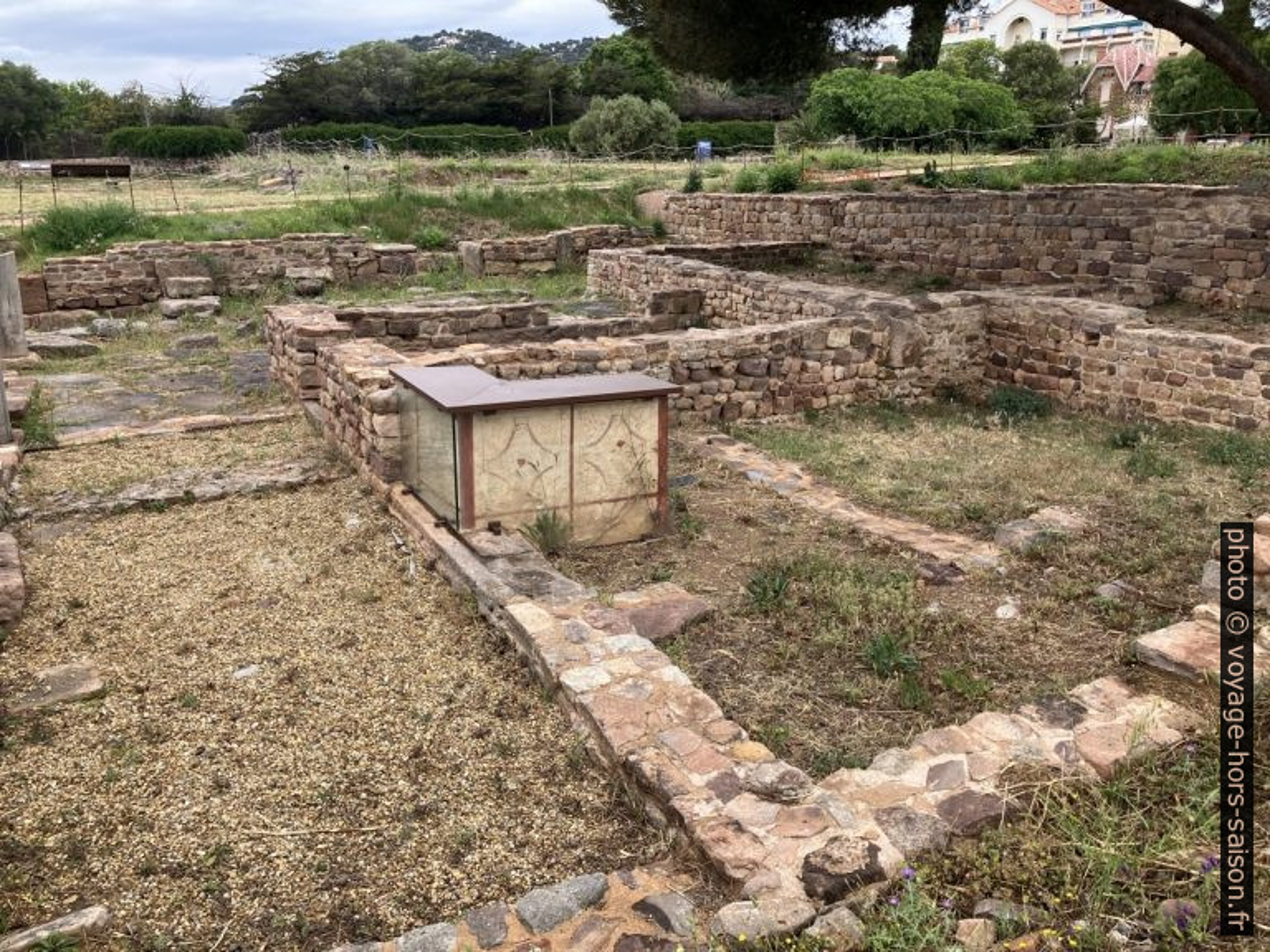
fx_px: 1027
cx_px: 635
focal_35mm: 28
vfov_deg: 49.7
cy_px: 476
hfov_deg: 63.4
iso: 32
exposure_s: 1/665
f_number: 1.8
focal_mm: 4
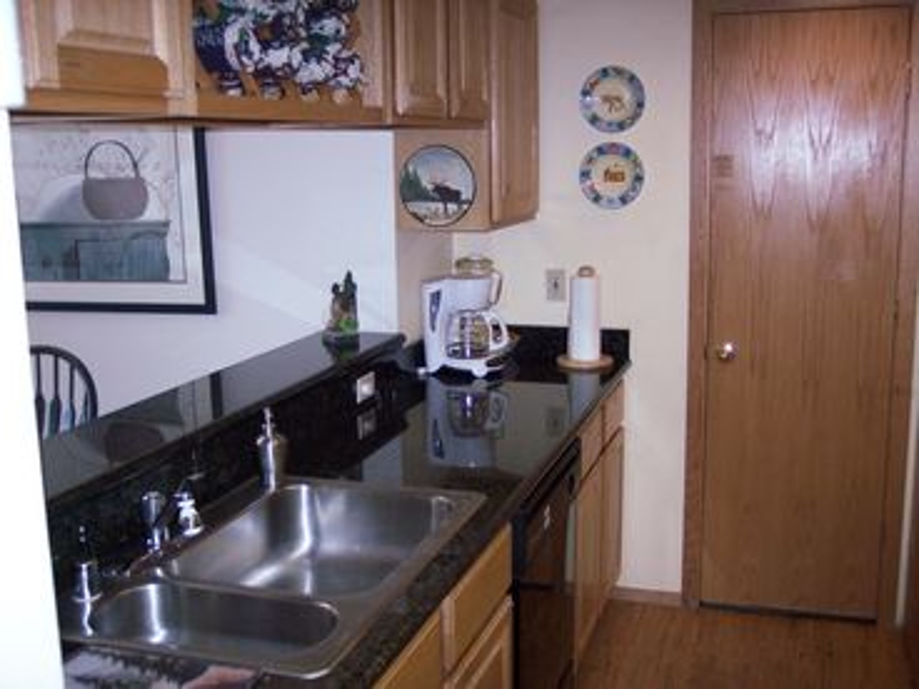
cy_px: 344
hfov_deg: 47.9
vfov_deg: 36.8
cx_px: 460
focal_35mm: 39
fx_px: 1035
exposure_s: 1/60
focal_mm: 8
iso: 140
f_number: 2.8
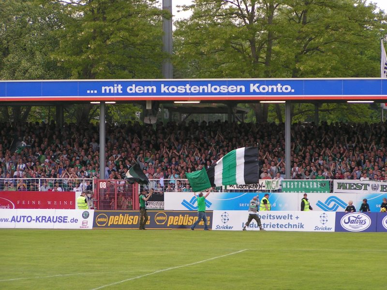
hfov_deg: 12.0
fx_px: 1833
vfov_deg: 9.1
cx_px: 194
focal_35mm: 164
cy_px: 145
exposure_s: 1/250
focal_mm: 25.1
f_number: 3.5
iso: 80
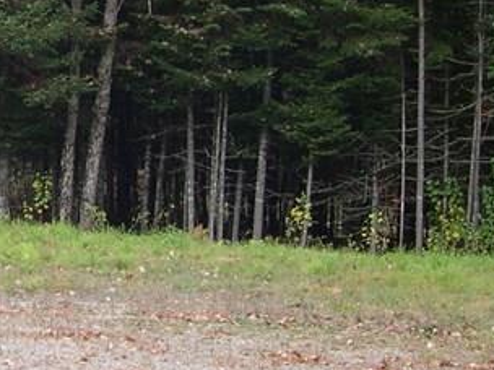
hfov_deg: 14.8
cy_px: 39
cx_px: -135
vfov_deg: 11.5
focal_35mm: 128
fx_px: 1827
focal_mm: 8
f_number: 2.8
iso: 100
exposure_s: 1/164
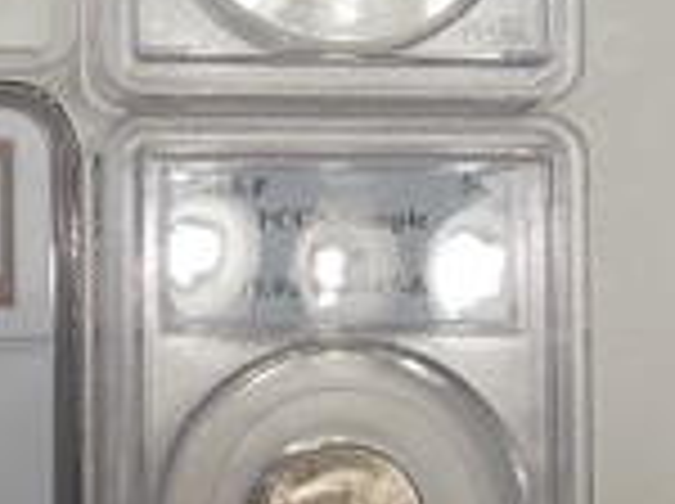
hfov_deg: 28.7
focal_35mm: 60
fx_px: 1168
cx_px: -99
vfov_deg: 23.9
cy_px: 410
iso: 80
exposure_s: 1/30
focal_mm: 4
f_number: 3.1
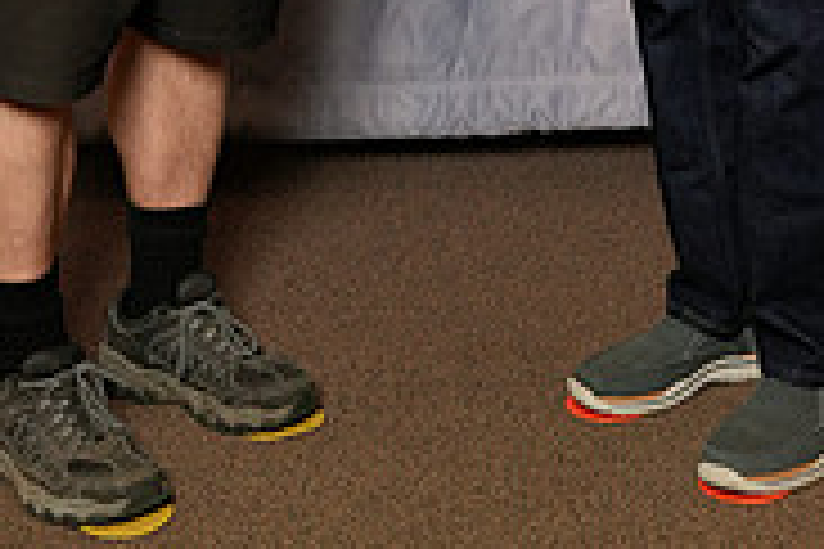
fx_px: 2614
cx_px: 459
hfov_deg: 17.9
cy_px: -454
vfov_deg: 11.1
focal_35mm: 114
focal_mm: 31
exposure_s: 1/125
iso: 800
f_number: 8
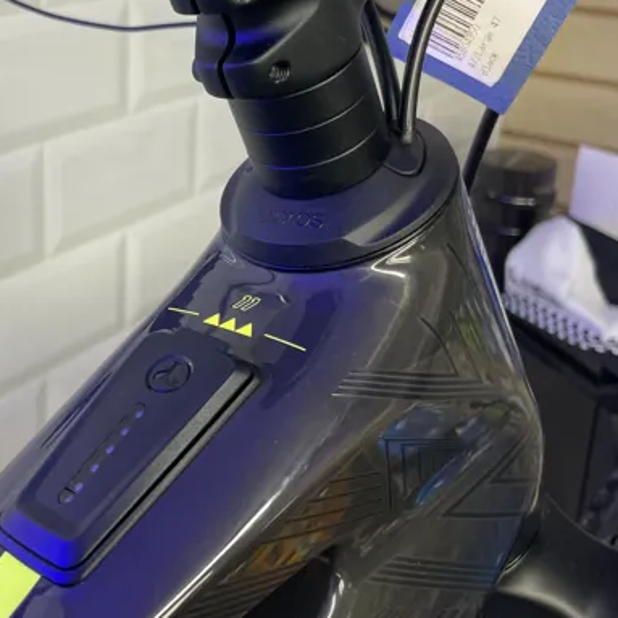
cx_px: 132
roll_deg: -0.9
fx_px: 970
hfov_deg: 34.4
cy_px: 186
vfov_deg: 34.9
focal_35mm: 48
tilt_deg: -19.1
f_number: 1.6
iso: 100
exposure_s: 1/100
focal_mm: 4.2
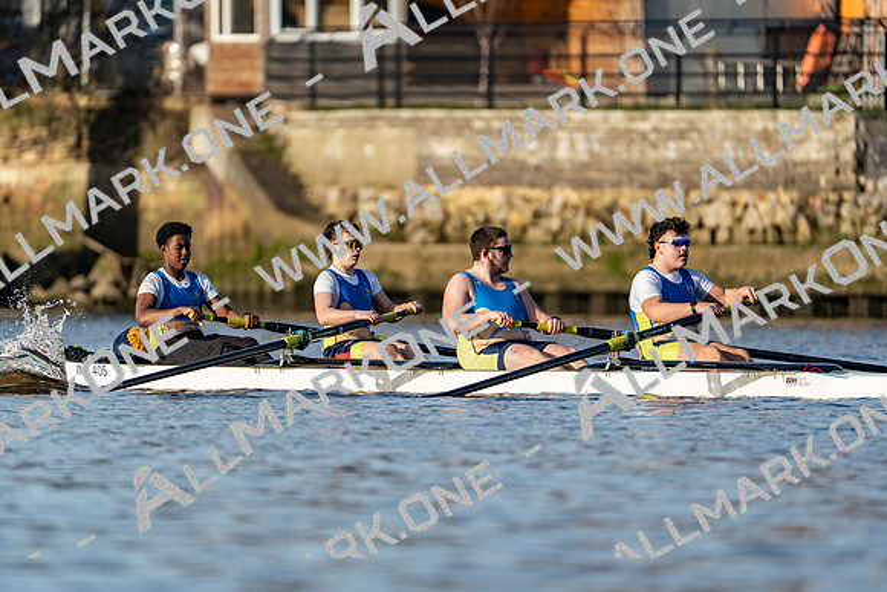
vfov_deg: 2.3
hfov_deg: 3.4
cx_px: 444
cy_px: 296
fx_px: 14786
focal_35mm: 600
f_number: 6.3
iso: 500
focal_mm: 600
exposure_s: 1/2000
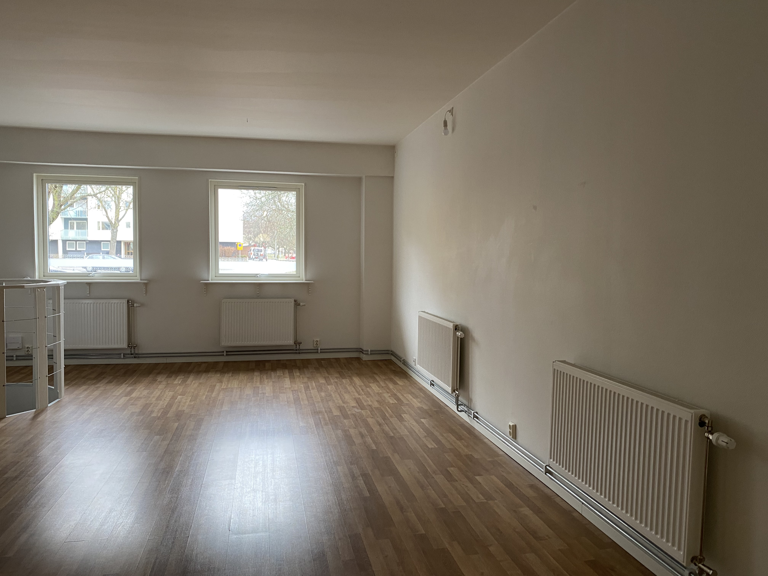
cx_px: 384
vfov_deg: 53.1
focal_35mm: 26
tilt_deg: -2.5
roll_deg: -0.7
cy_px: 288
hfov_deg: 67.3
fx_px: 577
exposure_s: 1/50
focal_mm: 4.25
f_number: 1.8
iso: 100
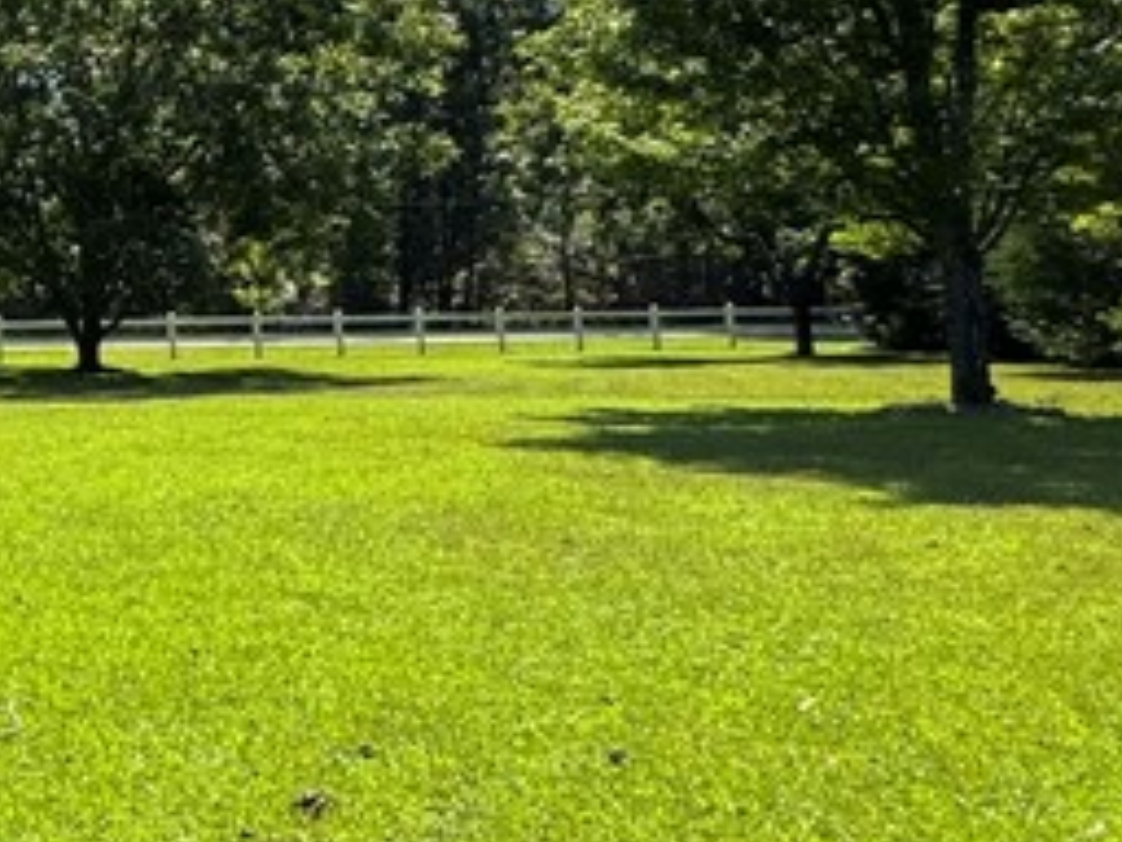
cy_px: 276
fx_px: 1815
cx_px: -679
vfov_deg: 26.0
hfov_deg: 24.3
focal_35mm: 56
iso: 50
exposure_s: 1/763
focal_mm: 2.22
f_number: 2.2
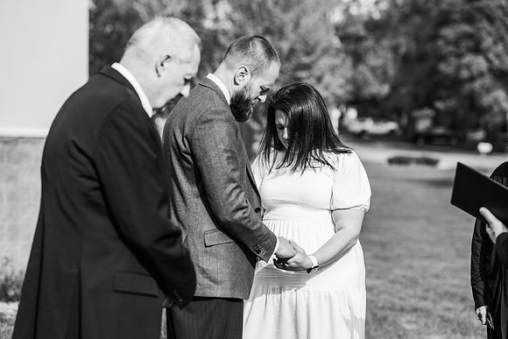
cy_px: 170
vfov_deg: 16.1
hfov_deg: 23.9
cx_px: 254
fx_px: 1200
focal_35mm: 85
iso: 200
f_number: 2.8
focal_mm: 85
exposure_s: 1/2500
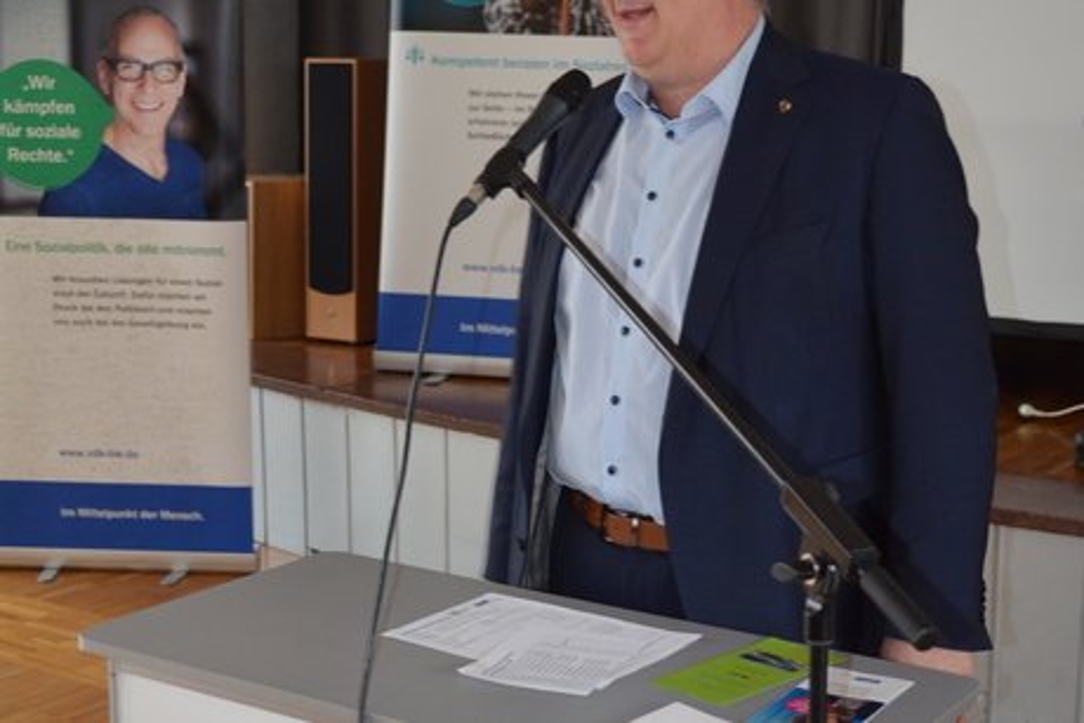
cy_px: 362
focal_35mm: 39
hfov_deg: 49.5
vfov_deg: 34.2
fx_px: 1175
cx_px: 542
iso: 1100
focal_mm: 26
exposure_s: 1/60
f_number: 4.2
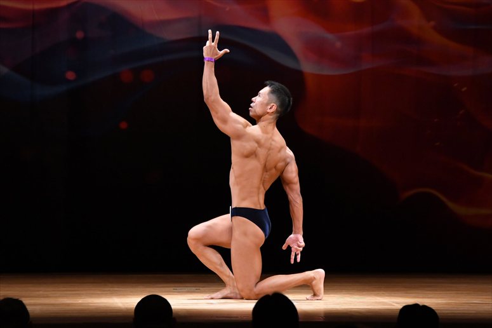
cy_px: 164
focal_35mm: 240
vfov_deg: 5.7
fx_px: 3278
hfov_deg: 8.6
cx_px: 246
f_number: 5.6
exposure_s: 1/400
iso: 4000
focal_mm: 160
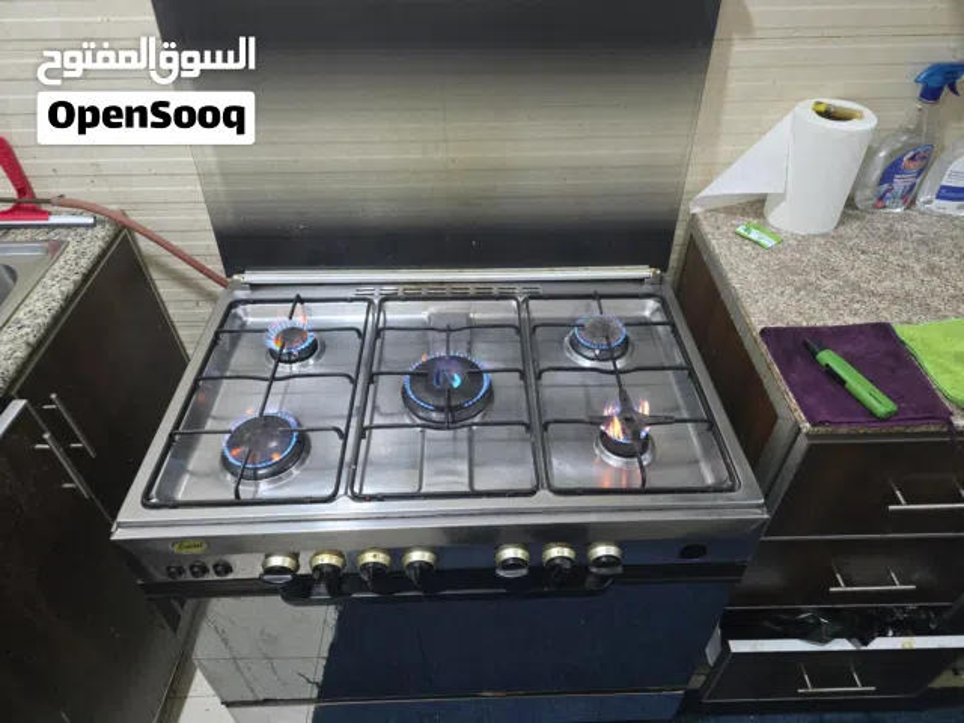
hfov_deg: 73.9
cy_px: 362
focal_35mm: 23
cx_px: 482
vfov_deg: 58.9
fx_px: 641
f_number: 1.7
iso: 1000
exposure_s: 1/100
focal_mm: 6.3
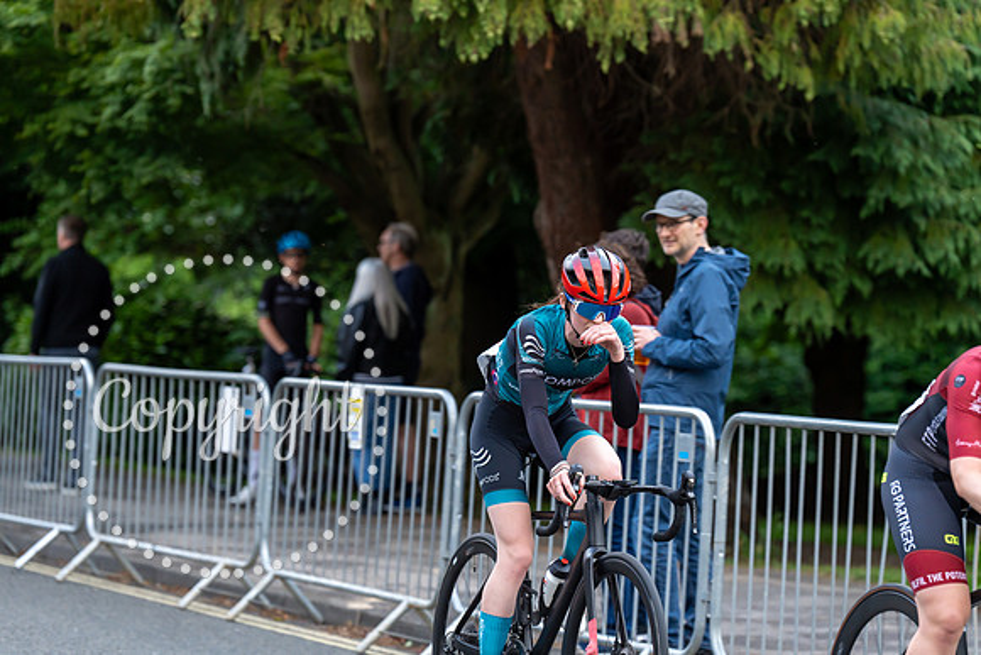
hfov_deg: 15.1
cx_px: 490
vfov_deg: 10.1
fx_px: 3707
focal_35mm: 136
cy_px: 328
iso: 640
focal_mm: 136
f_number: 3.5
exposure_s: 1/800
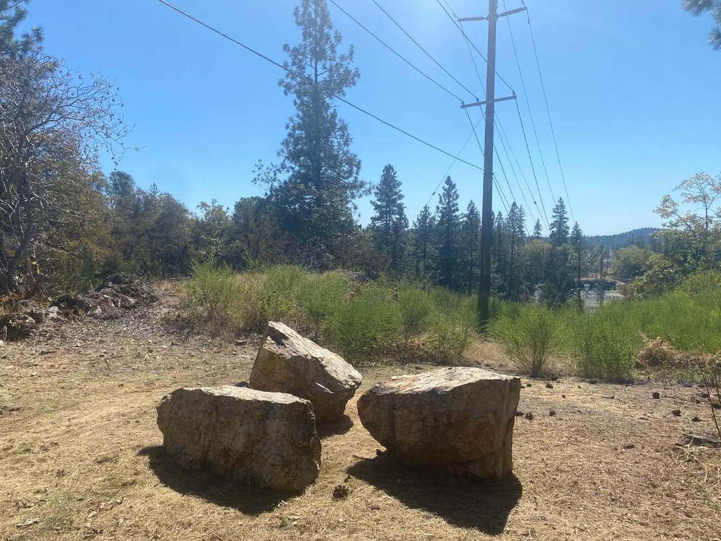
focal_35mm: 30
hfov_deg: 59.9
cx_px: 337
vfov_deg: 46.7
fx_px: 625
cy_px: 298
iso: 32
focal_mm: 4.25
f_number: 1.8
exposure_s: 1/3497
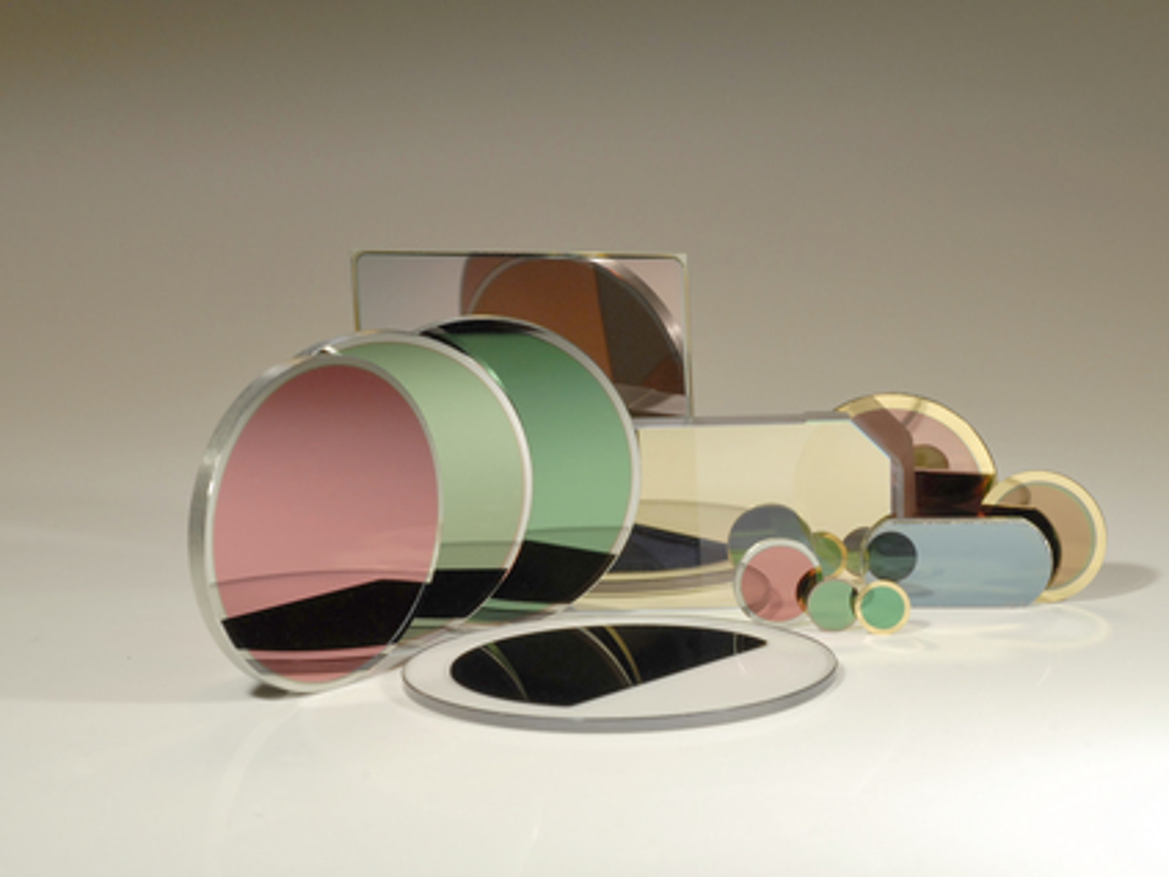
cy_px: 437
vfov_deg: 15.1
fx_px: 3310
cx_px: 629
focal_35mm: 98
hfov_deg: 20.0
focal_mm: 60
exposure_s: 1/100
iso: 400
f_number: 16
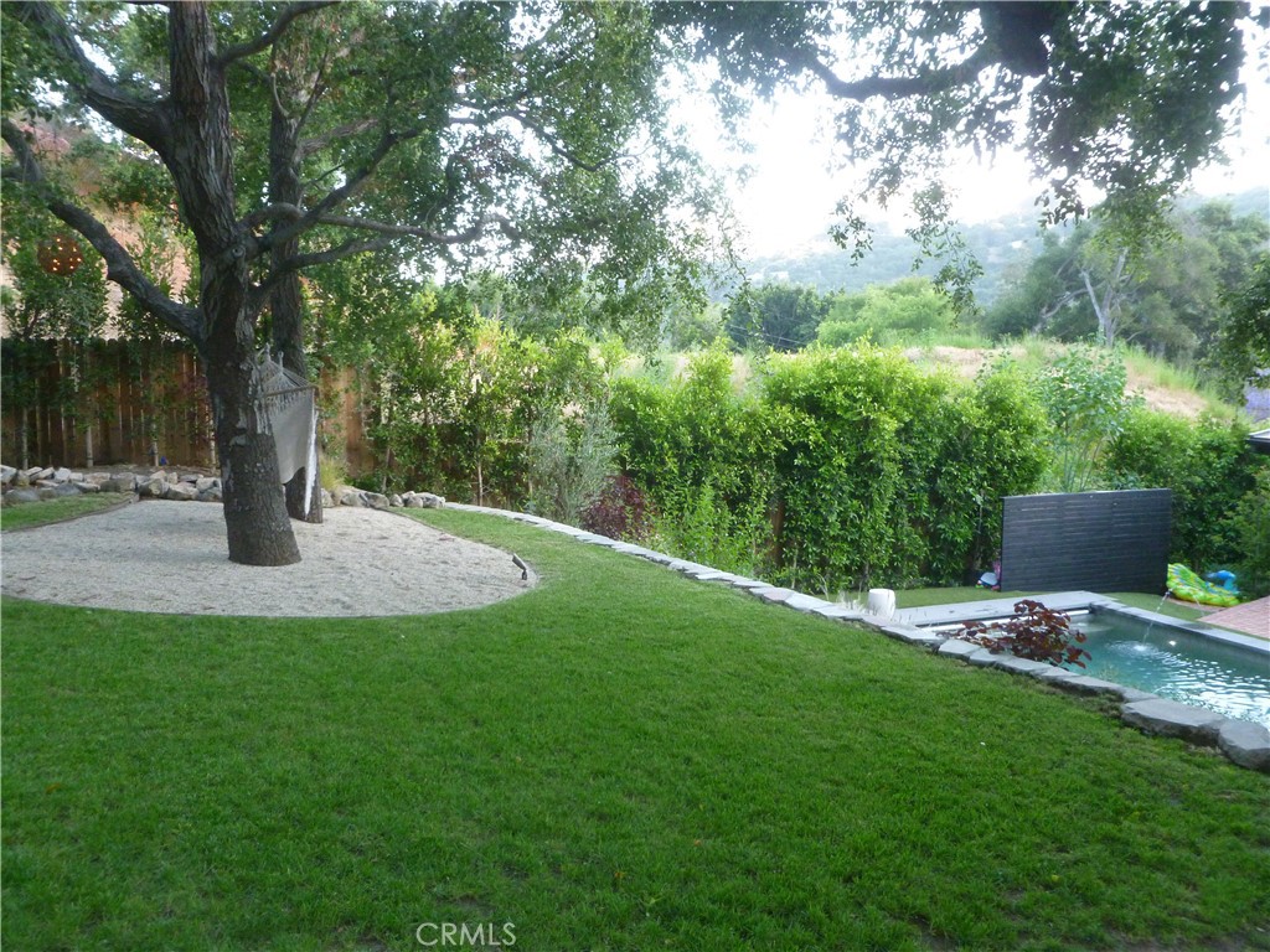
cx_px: 635
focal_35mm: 28
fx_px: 1027
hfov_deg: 63.4
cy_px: 476
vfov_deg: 49.7
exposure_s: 1/60
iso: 400
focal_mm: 5
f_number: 3.3
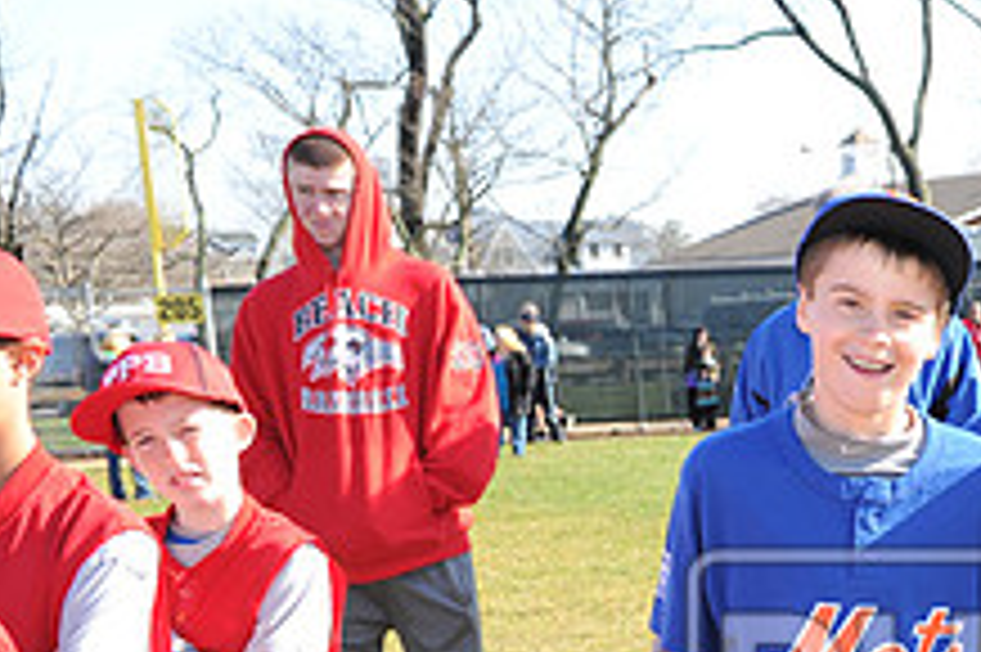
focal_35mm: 77
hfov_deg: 23.7
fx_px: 2097
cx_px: 1224
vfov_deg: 17.1
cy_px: 715
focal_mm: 29
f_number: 5.6
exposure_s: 1/200
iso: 200
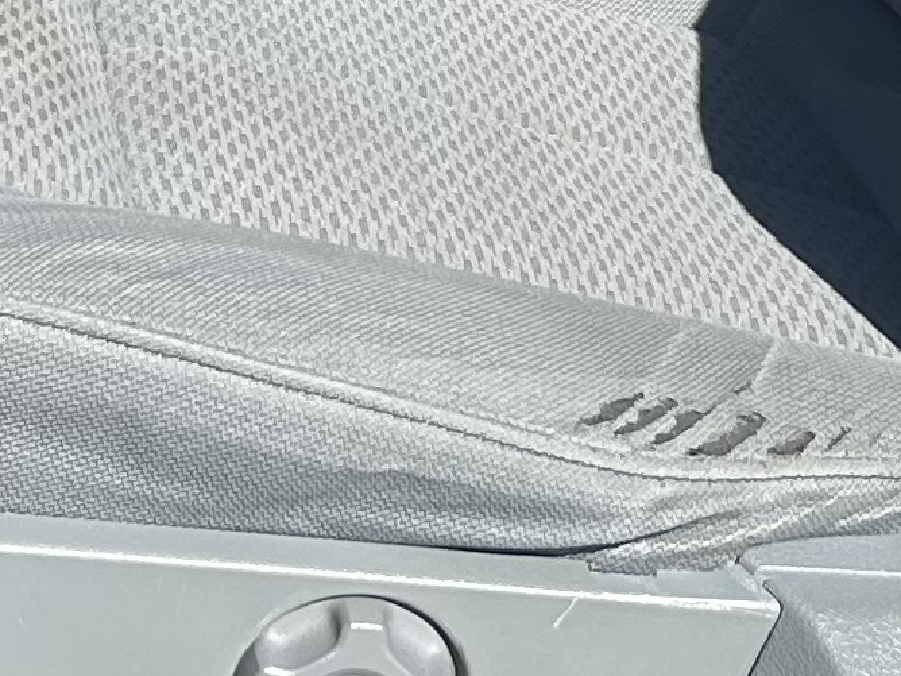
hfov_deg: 12.6
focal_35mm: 157
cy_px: -355
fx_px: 4086
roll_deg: -1.1
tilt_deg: -16.1
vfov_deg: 9.2
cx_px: 407
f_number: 1.5
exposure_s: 1/2045
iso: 50
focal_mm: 5.7
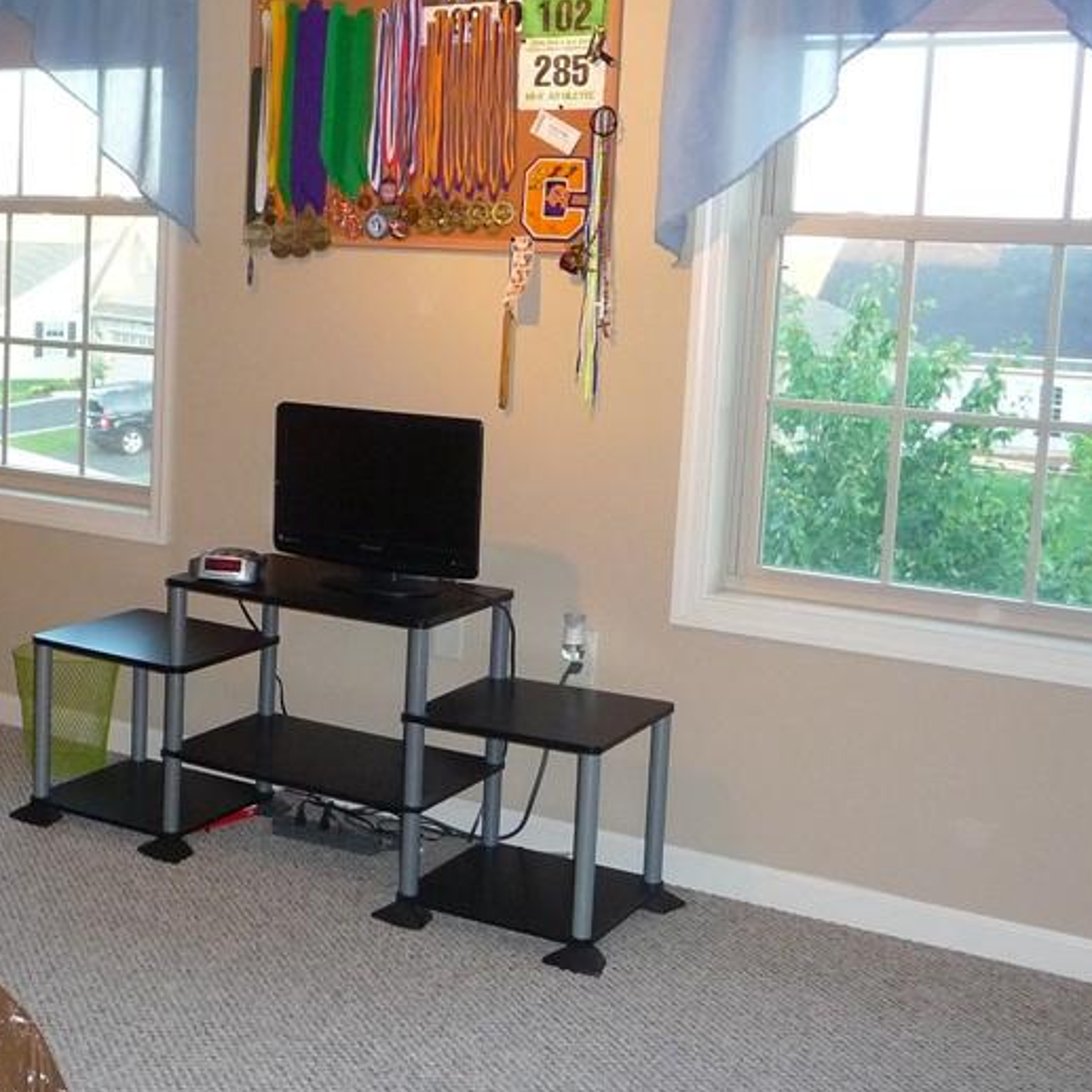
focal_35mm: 49
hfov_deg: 33.8
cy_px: 429
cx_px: 239
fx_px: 1749
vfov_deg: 34.5
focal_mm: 4.7
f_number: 3.3
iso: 320
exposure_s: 1/30
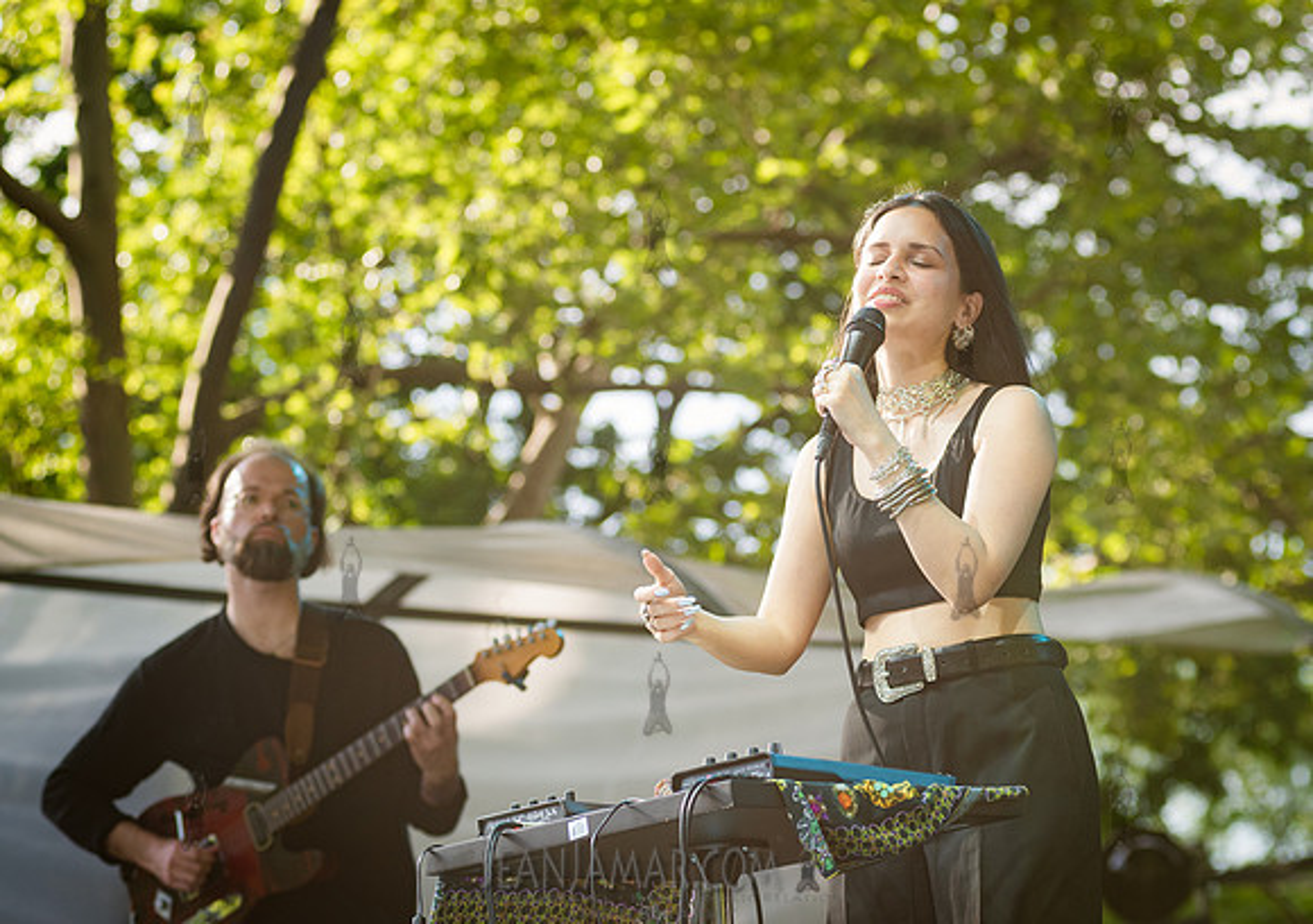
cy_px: 437
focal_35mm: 114
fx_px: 4234
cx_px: 729
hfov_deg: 17.6
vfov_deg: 12.4
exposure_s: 1/1000
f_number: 4
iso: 500
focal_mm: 92
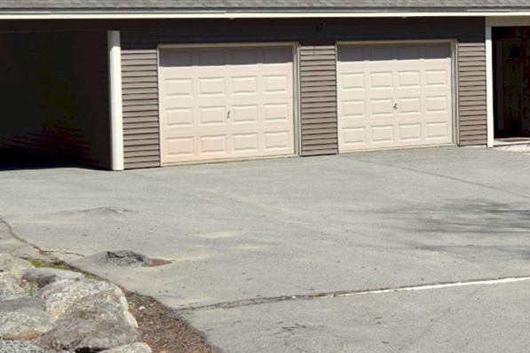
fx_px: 1443
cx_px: 566
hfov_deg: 20.0
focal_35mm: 98
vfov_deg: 13.9
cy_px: 67
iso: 200
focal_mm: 26
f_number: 10
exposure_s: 1/400
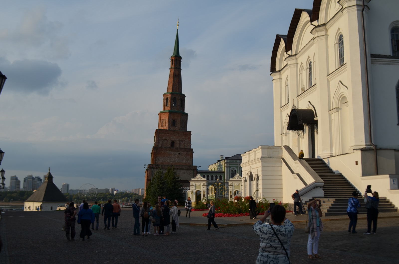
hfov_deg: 53.2
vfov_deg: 36.7
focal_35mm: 36
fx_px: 398
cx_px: 200
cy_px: 132
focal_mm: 24
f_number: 9
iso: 100
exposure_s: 1/320
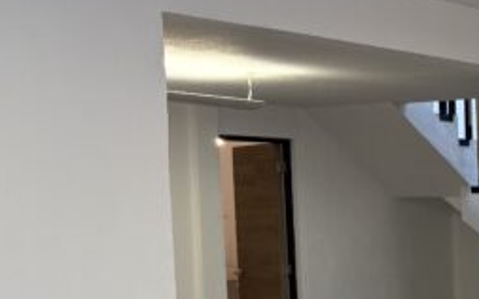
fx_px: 1135
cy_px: 333
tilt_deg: -6.4
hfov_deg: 21.5
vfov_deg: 14.6
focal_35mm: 87
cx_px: 627
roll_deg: +2.0
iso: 125
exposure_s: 1/139
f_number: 1.6
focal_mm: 5.96
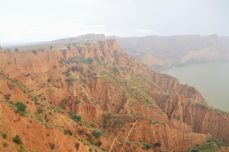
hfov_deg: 67.5
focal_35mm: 27
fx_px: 171
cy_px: 76
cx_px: 114
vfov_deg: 47.7
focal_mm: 18
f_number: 5.6
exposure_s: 1/60
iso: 320
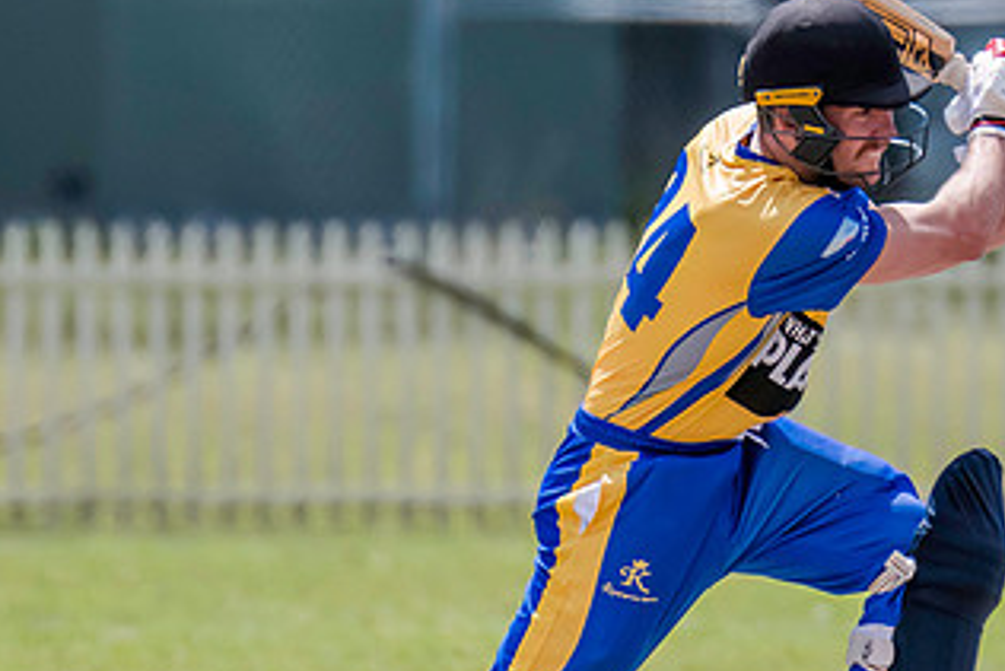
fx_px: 42730
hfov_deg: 1.3
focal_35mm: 1530
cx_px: 400
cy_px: 141
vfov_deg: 0.9
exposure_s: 1/2500
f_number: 6.3
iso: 800
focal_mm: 550
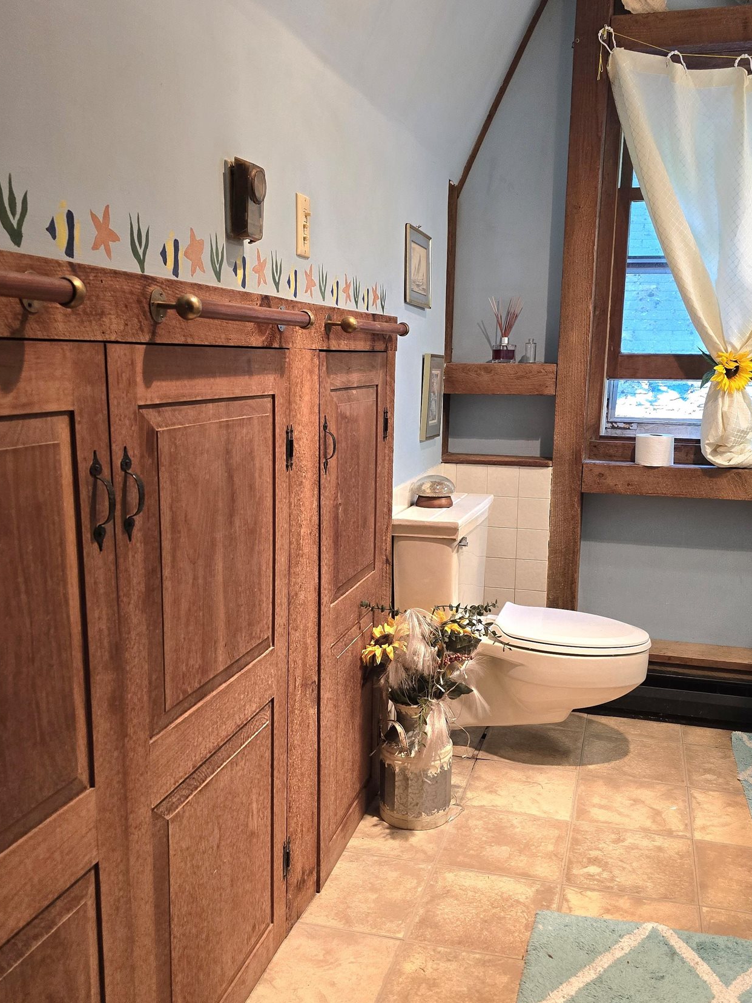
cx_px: 407
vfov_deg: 56.8
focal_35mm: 32
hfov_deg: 44.1
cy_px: 529
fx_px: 927
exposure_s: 1/120
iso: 320
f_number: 1.7
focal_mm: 6.3
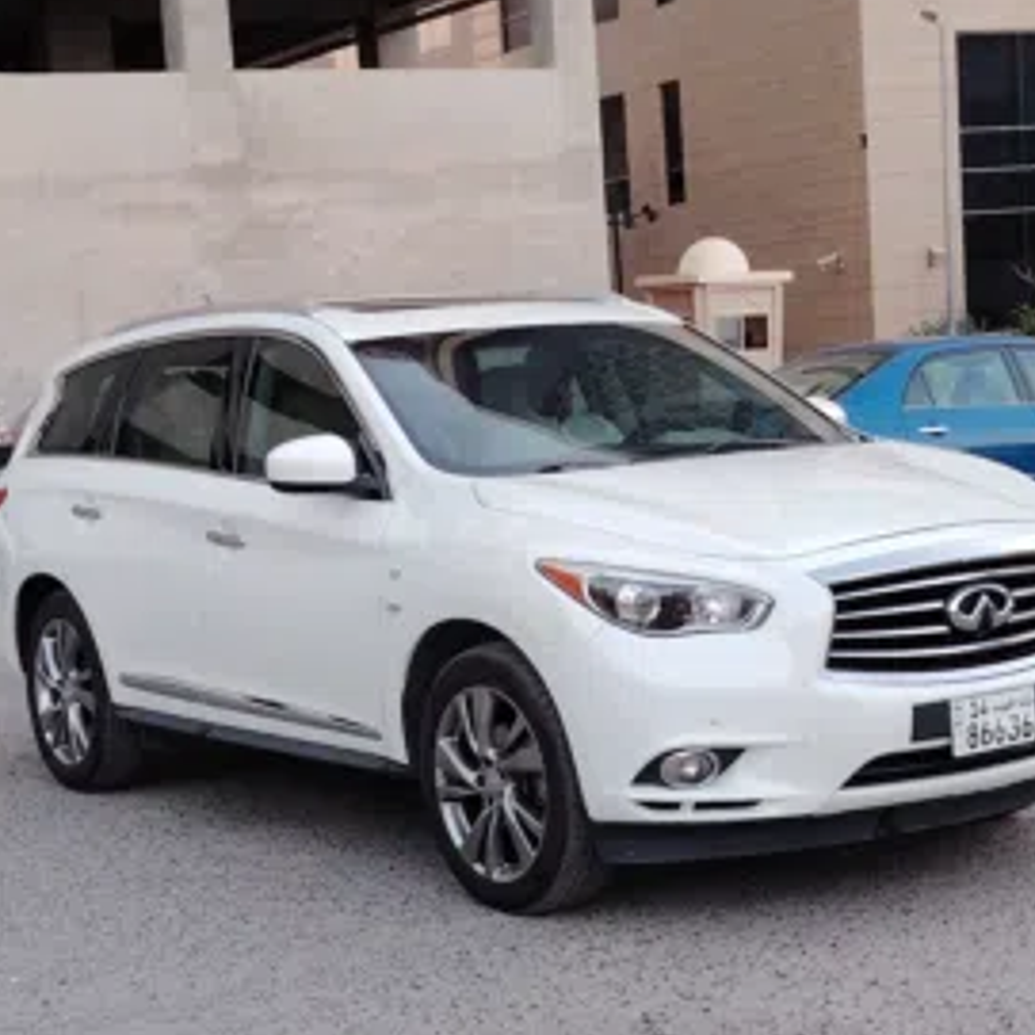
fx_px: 2469
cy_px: 672
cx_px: 565
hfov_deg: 23.7
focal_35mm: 73
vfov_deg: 23.6
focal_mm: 5.25
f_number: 1.75
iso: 175
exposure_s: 1/100
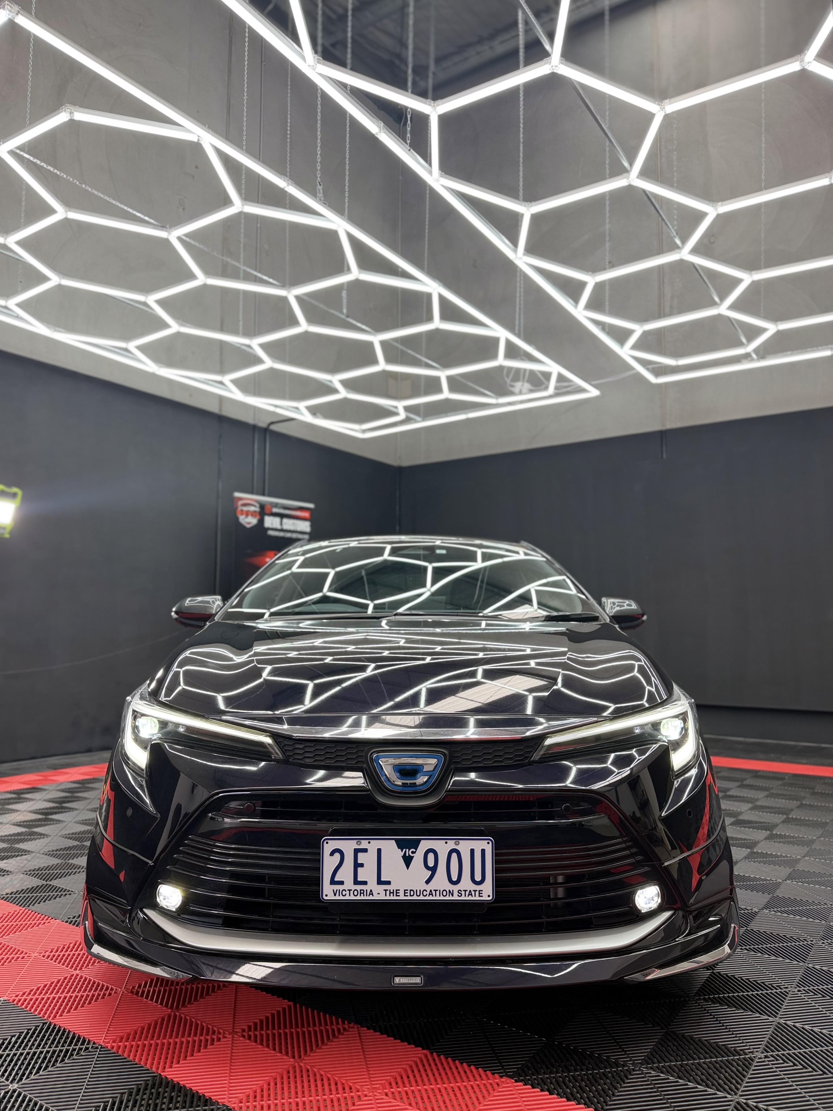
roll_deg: -2.4
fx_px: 770
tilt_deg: +4.8
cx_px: 416
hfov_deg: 56.8
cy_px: 556
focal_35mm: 24
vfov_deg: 71.6
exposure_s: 1/100
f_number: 1.78
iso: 64
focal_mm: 6.76
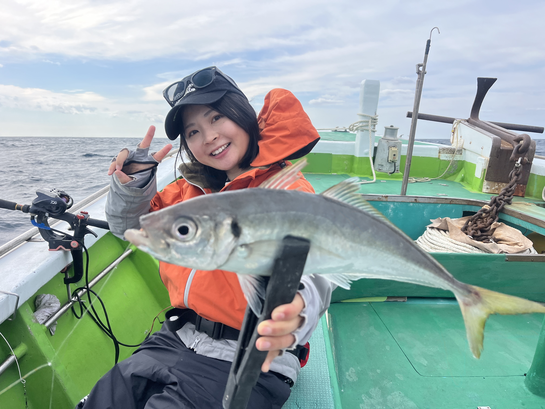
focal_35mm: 26
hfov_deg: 67.3
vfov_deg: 53.1
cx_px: 272
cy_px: 204
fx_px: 409
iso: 50
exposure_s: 1/2899
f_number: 1.6
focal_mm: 5.1
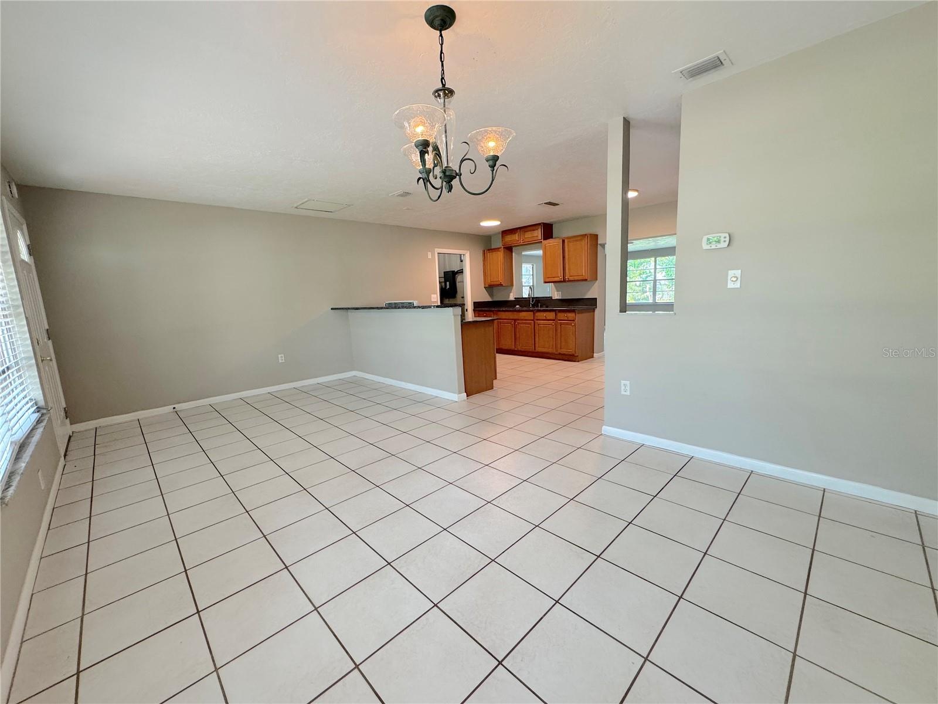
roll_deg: +2.2
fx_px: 379
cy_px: 352
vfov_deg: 85.7
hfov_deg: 102.1
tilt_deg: -8.6
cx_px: 469
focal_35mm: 14
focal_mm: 2.22
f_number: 2.2
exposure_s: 1/120
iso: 250
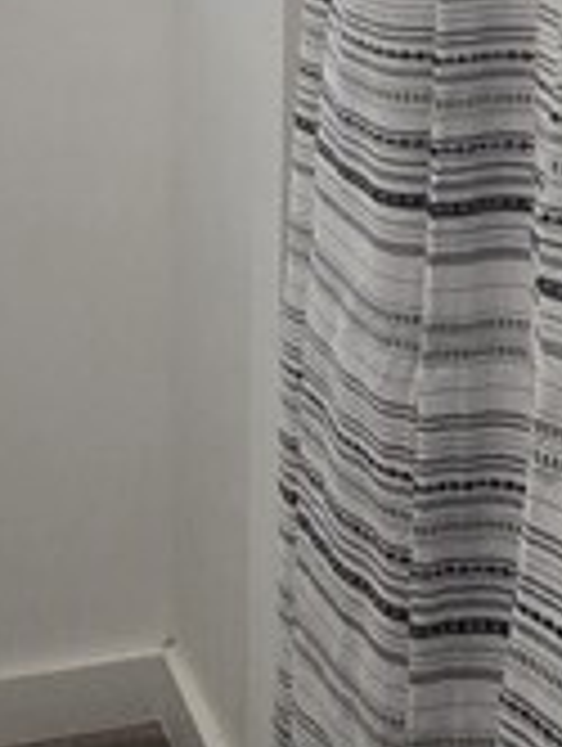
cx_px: 162
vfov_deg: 21.6
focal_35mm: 80
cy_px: -274
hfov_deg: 18.4
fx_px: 1727
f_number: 2.2
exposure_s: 1/120
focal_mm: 2.2
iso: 200
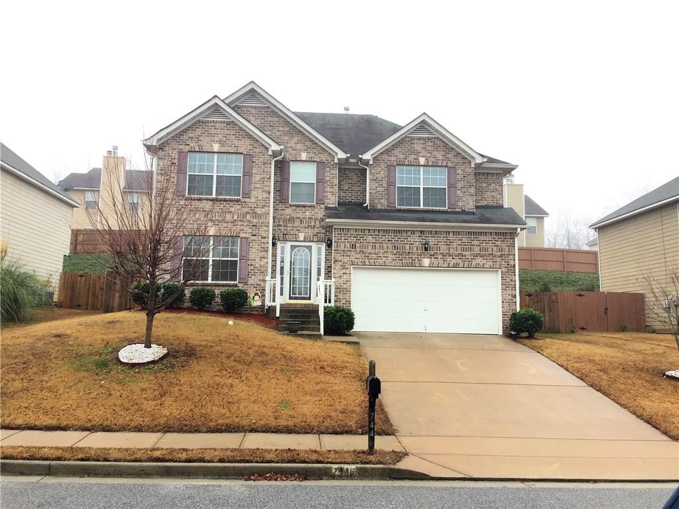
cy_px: 254
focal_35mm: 29
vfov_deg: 48.2
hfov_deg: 61.7
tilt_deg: +9.0
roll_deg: -1.9
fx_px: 569
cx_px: 340
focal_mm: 4.15
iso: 32
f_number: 2.2
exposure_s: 1/240
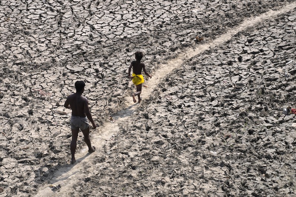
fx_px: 1529
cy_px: 98
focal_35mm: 186
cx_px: 148
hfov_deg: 11.1
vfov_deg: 7.4
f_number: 5.6
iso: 100
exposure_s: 1/640
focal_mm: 186
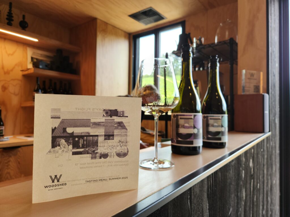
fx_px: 193
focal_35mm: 23
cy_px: 108
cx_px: 145
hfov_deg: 73.9
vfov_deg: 58.9
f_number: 1.8
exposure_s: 1/60
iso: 25
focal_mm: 5.4
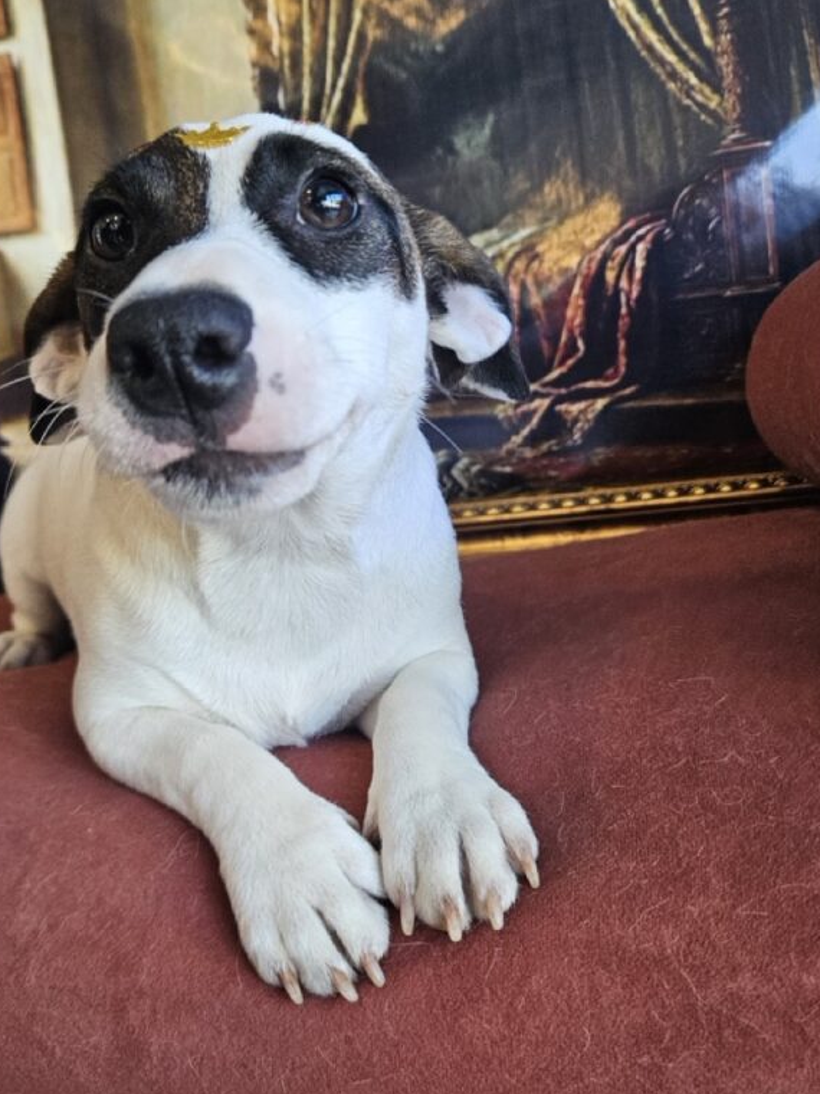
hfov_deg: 45.4
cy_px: 504
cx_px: 394
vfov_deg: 58.3
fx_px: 979
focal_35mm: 31
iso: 320
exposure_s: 1/359
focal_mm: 5.4
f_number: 1.8
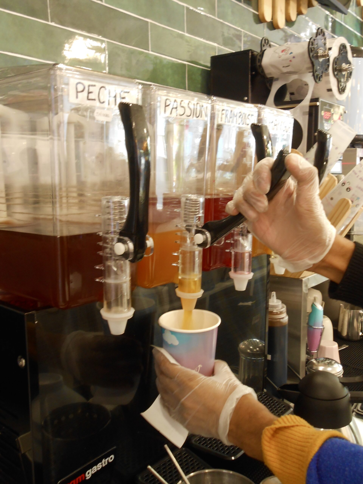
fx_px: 475
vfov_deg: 54.0
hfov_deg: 41.8
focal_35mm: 34
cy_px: 242
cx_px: 182
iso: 200
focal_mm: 6
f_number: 3.9
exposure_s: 1/8
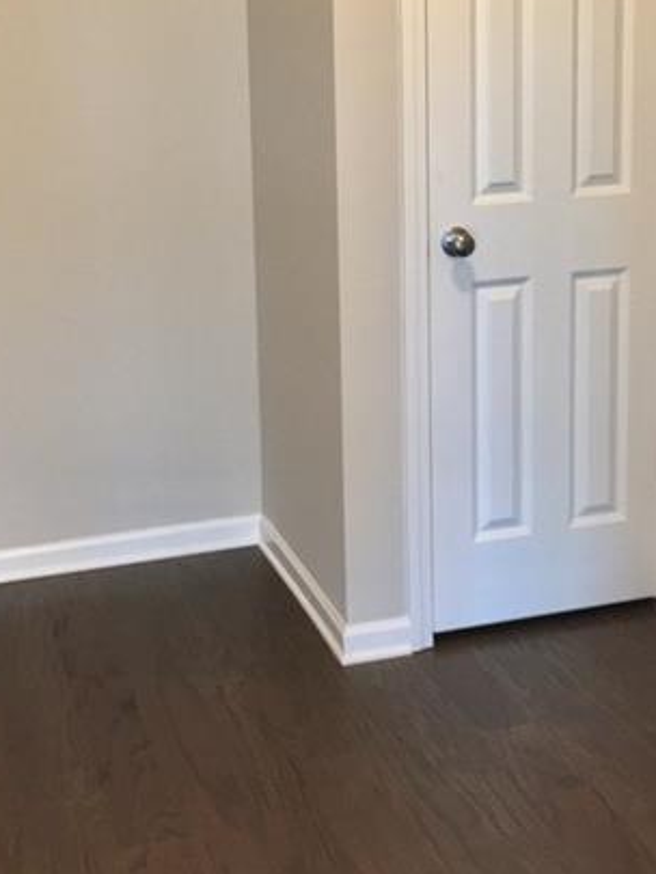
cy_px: 222
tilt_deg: -10.8
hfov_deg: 26.5
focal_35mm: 55
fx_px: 1389
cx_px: 285
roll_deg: +1.4
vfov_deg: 34.2
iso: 80
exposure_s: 1/33
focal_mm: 4.15
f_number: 2.2
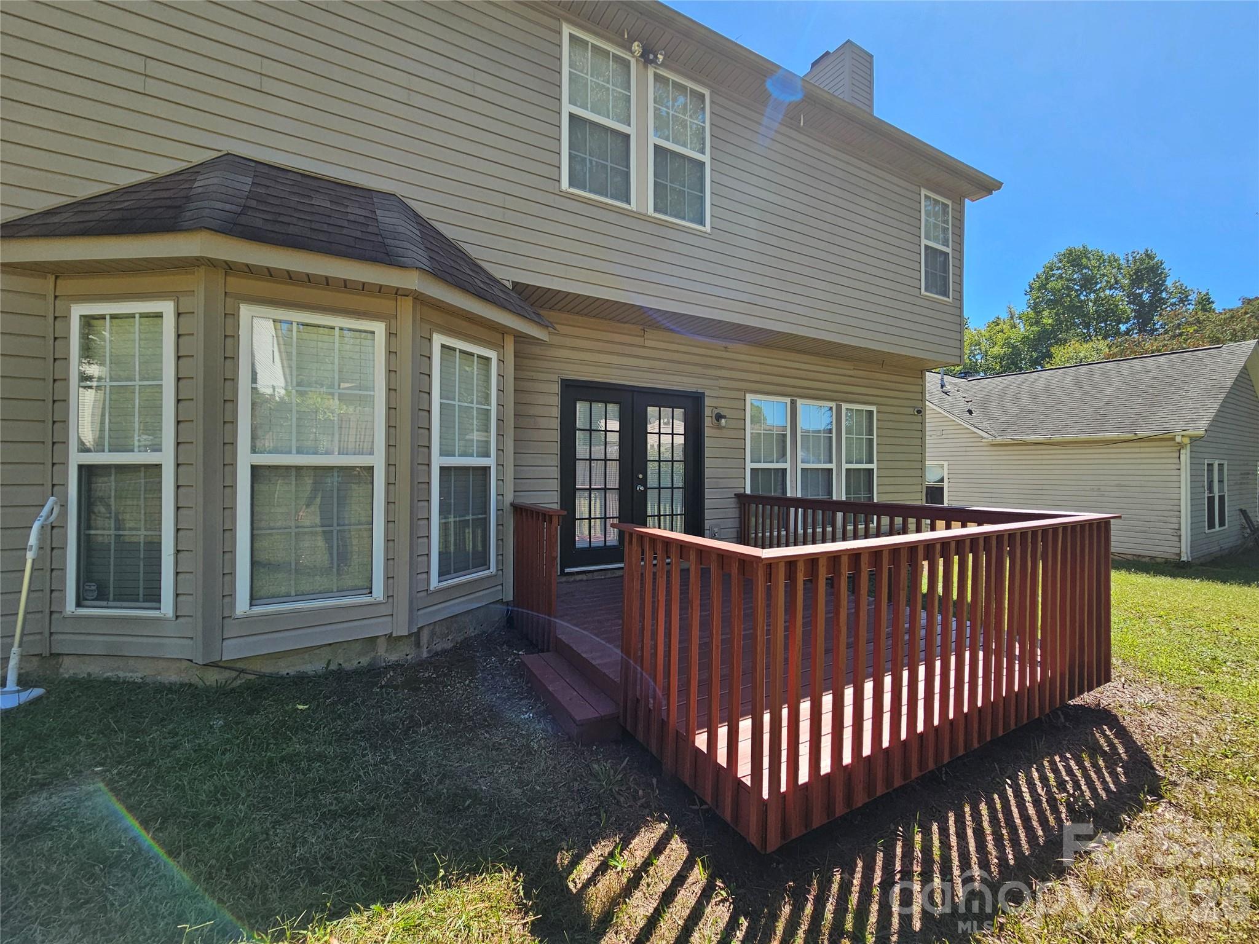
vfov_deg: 89.9
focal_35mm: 13
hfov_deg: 106.2
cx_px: 630
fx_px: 473
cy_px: 472
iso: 50
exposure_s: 1/859
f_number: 2.2
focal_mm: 2.2
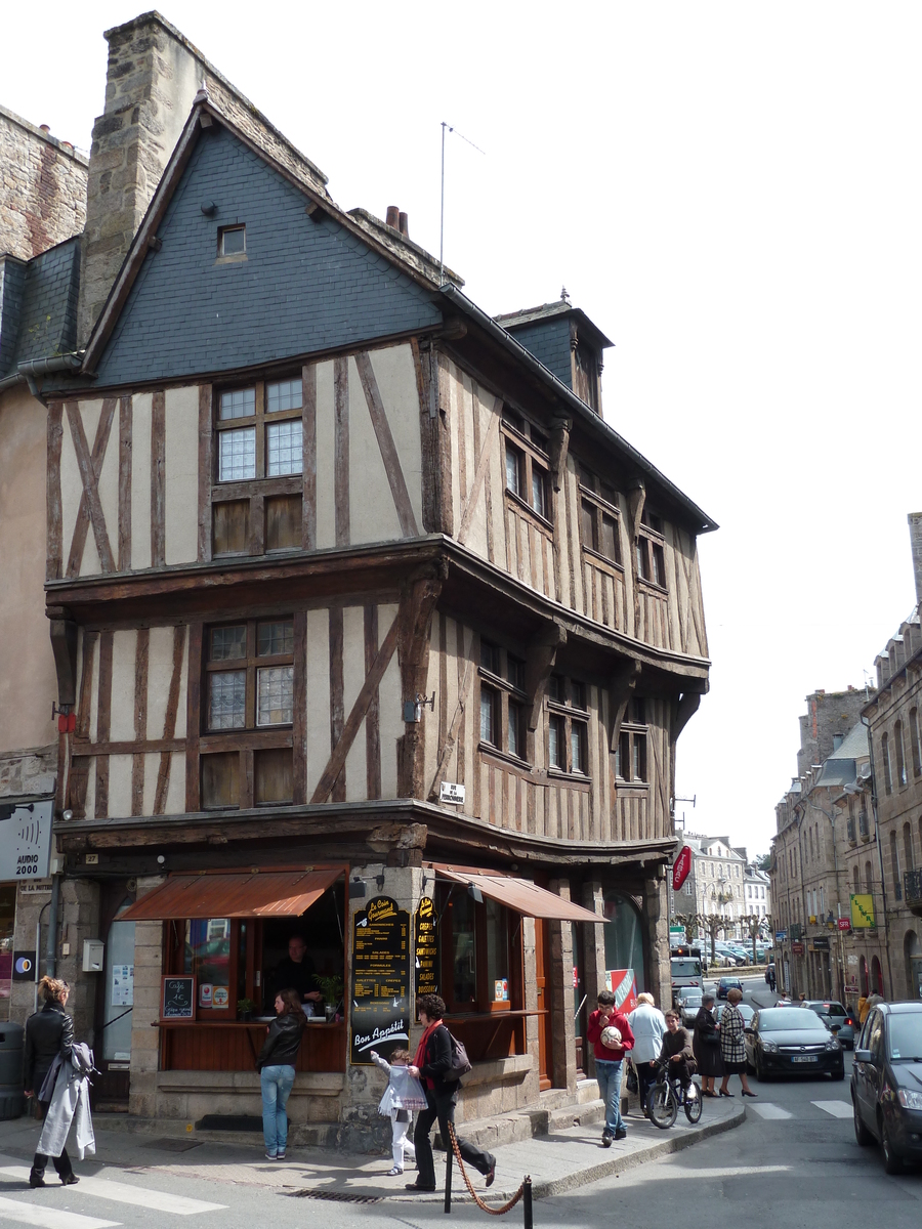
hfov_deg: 38.7
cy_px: 614
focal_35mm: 37
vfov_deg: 50.1
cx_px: 461
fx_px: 1314
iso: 80
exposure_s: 1/250
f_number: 4
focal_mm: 6.1
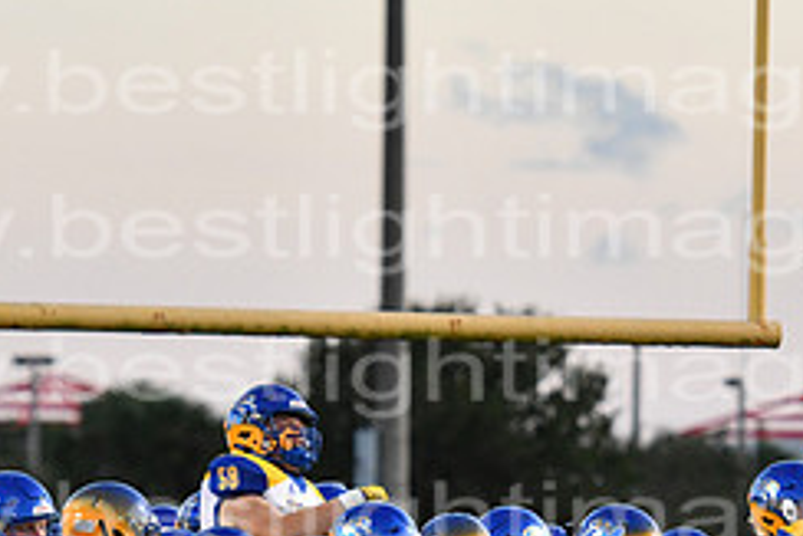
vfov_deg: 2.9
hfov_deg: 4.3
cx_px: 490
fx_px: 10761
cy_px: 594
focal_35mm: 482
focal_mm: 135
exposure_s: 1/800
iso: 1600
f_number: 4
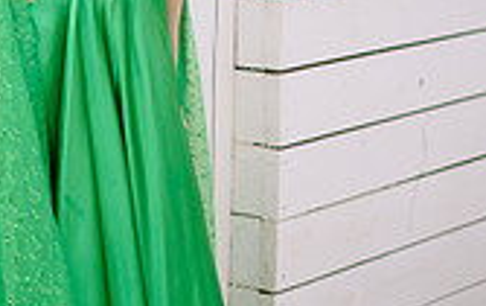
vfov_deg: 9.6
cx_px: 84
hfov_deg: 15.1
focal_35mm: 137
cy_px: 85
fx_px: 1818
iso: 160
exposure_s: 1/200
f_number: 1.8
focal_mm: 50
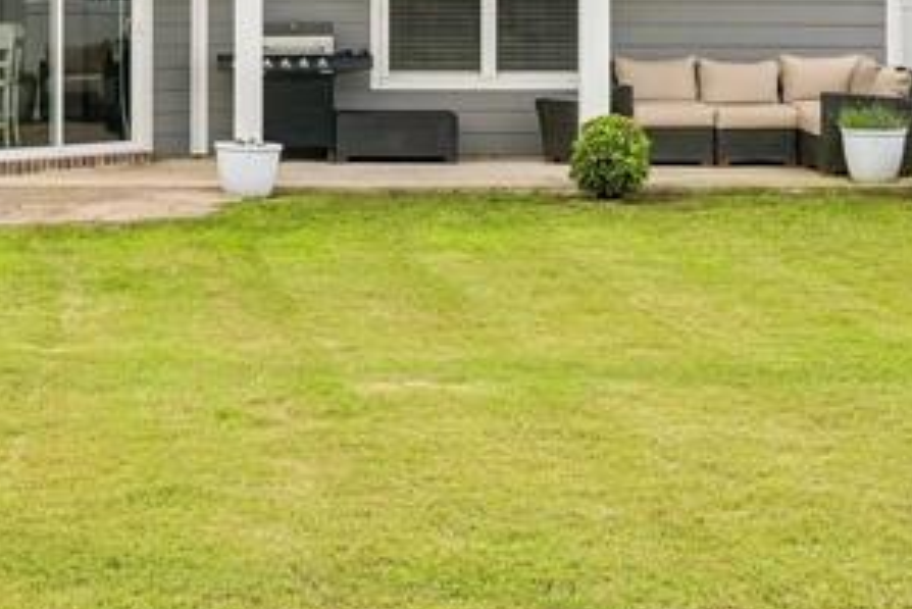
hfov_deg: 19.7
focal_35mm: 103
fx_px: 2610
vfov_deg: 13.0
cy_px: -113
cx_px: 242
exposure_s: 1/1000
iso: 400
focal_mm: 30
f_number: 8
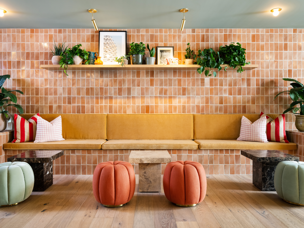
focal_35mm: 25
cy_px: 114
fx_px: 220
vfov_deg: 54.9
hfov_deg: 69.4
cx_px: 152
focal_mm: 32
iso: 500
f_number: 16
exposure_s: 1
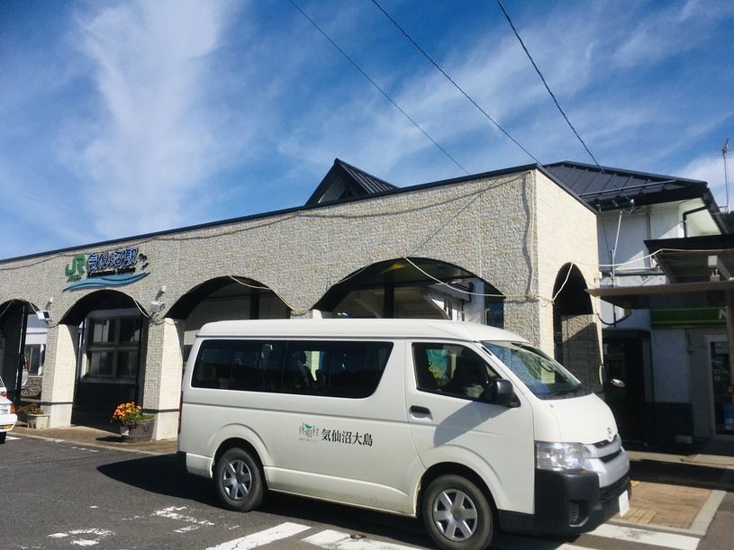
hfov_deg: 61.7
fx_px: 615
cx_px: 367
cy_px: 275
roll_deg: -1.1
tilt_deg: +7.2
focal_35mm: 29
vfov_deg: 48.2
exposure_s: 1/4274
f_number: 2.2
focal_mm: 4.15
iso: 25
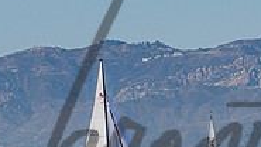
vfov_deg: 1.7
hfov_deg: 3.0
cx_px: 84
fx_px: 4996
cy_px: 173
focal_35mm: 722
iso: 320
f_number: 5.6
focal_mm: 160
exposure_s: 1/4000
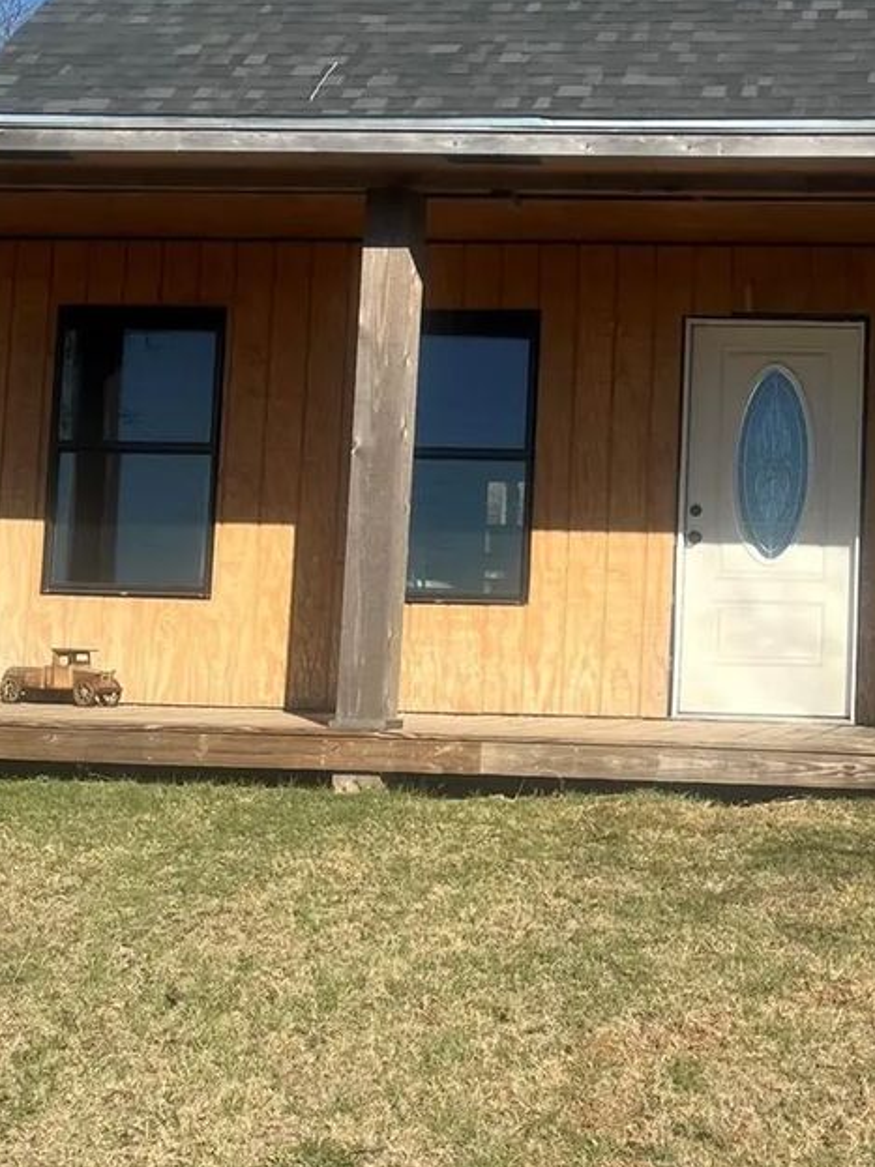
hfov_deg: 24.7
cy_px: 462
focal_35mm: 57
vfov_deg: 33.7
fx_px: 1922
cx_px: 823
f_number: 1.6
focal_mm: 5.1
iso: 50
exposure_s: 1/2755
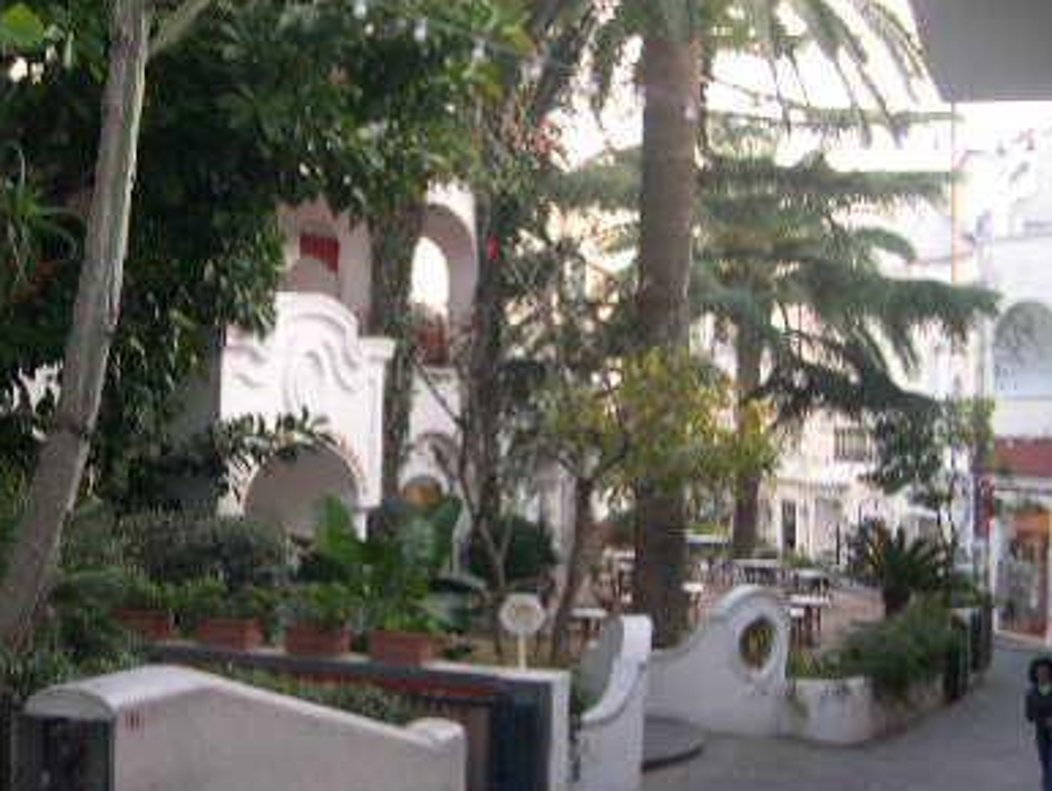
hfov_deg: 30.5
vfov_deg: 23.3
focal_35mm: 63
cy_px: 390
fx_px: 1916
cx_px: 341
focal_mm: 8
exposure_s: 1/52.5
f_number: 2.8
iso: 100
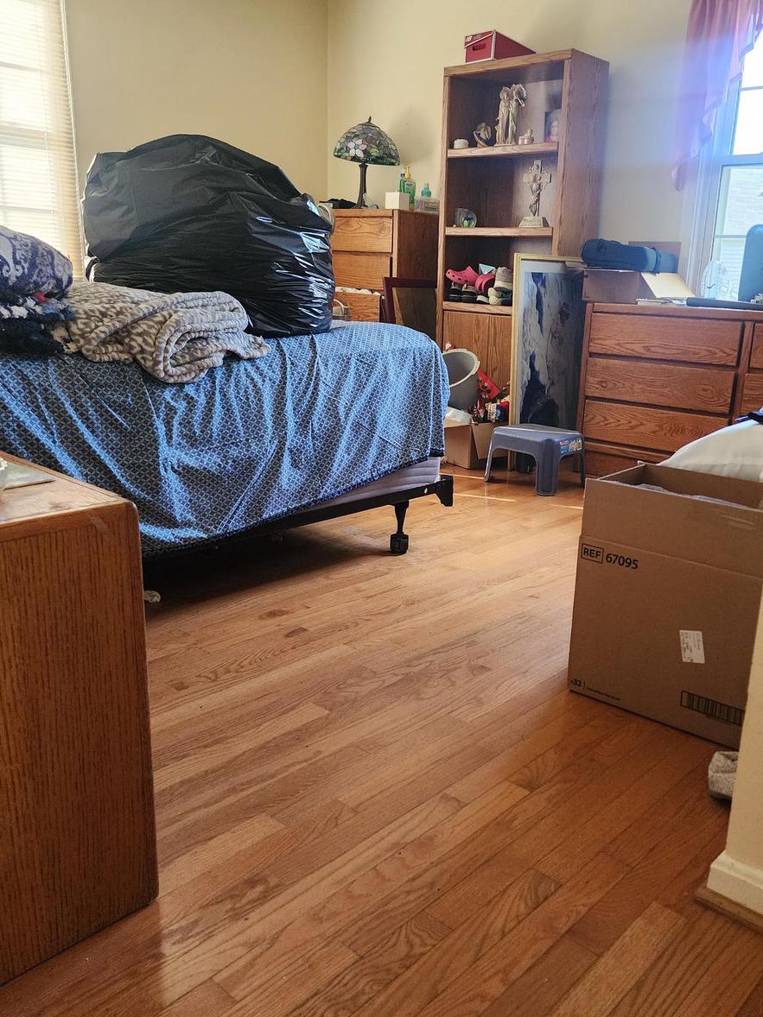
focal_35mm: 30
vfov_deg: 59.9
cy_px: 532
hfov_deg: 46.4
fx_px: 882
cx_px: 476
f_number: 1.8
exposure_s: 1/120
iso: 500
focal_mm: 6.4
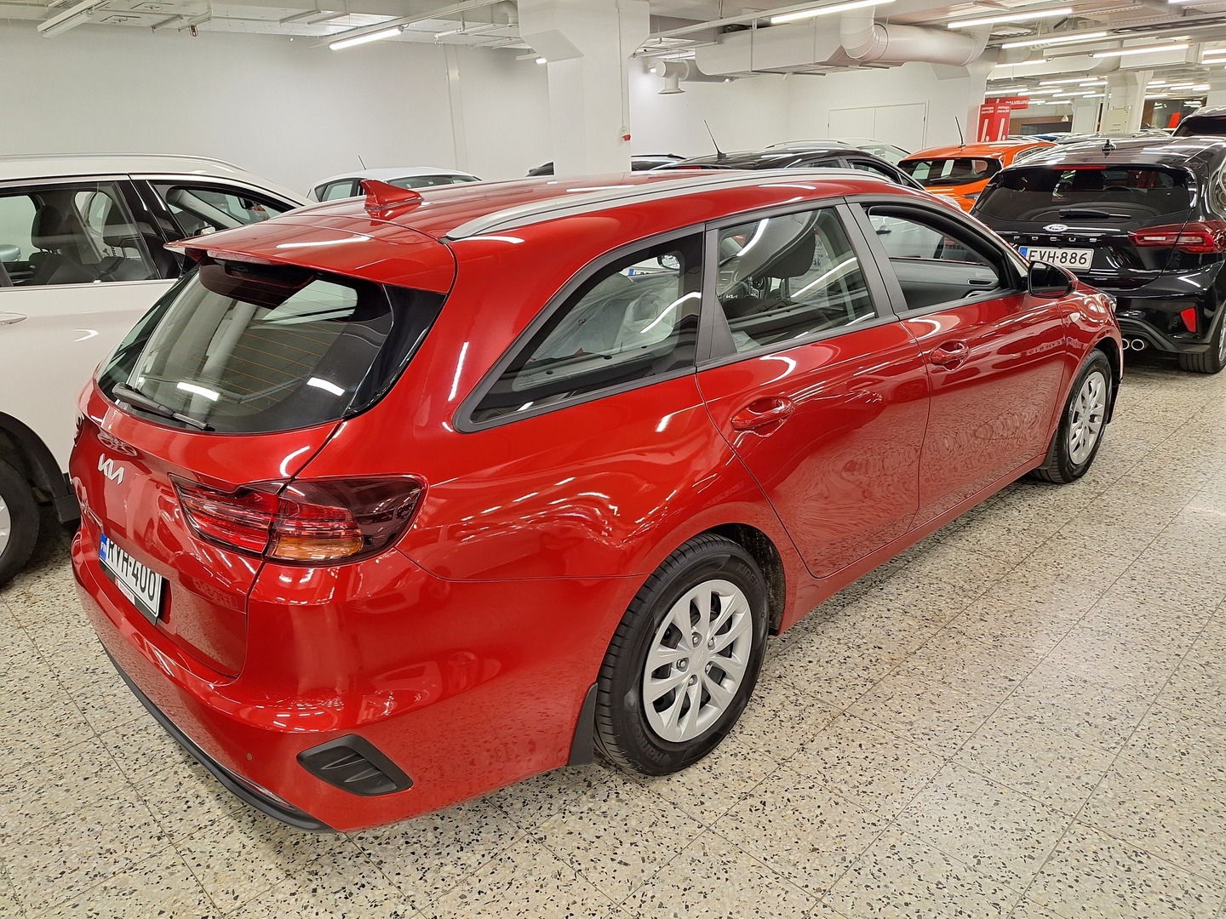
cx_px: 613
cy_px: 460
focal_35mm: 23
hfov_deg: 73.9
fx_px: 815
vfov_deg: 58.9
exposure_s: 1/50
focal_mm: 5.54
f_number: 1.8
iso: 80
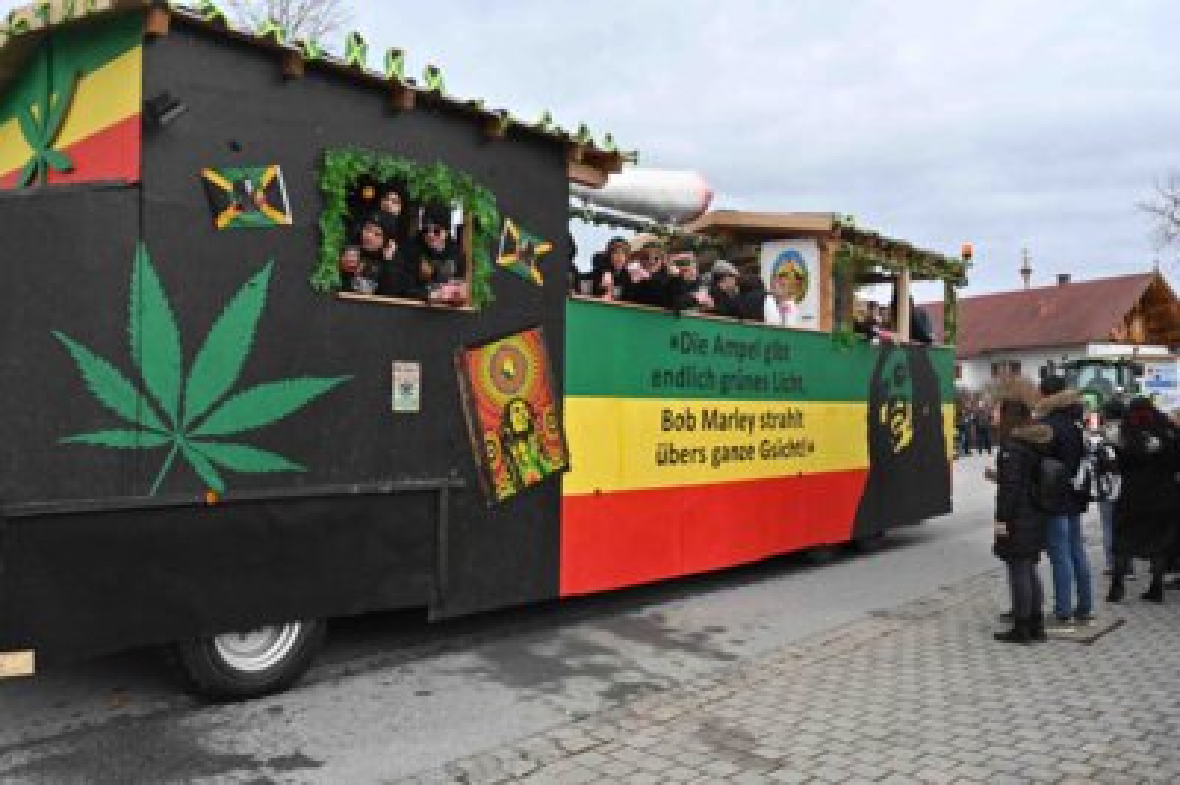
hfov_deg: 63.7
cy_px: 392
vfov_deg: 44.9
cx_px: 590
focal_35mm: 29
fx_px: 950
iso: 2500
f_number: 13
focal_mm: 29
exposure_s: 1/640
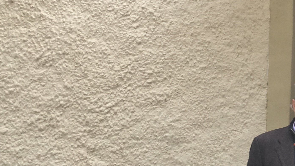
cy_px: 60
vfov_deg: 13.3
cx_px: 372
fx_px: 712
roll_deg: -0.6
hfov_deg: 21.4
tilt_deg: +4.3
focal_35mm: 91
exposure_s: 1/222
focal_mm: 4.15
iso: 25
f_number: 2.2
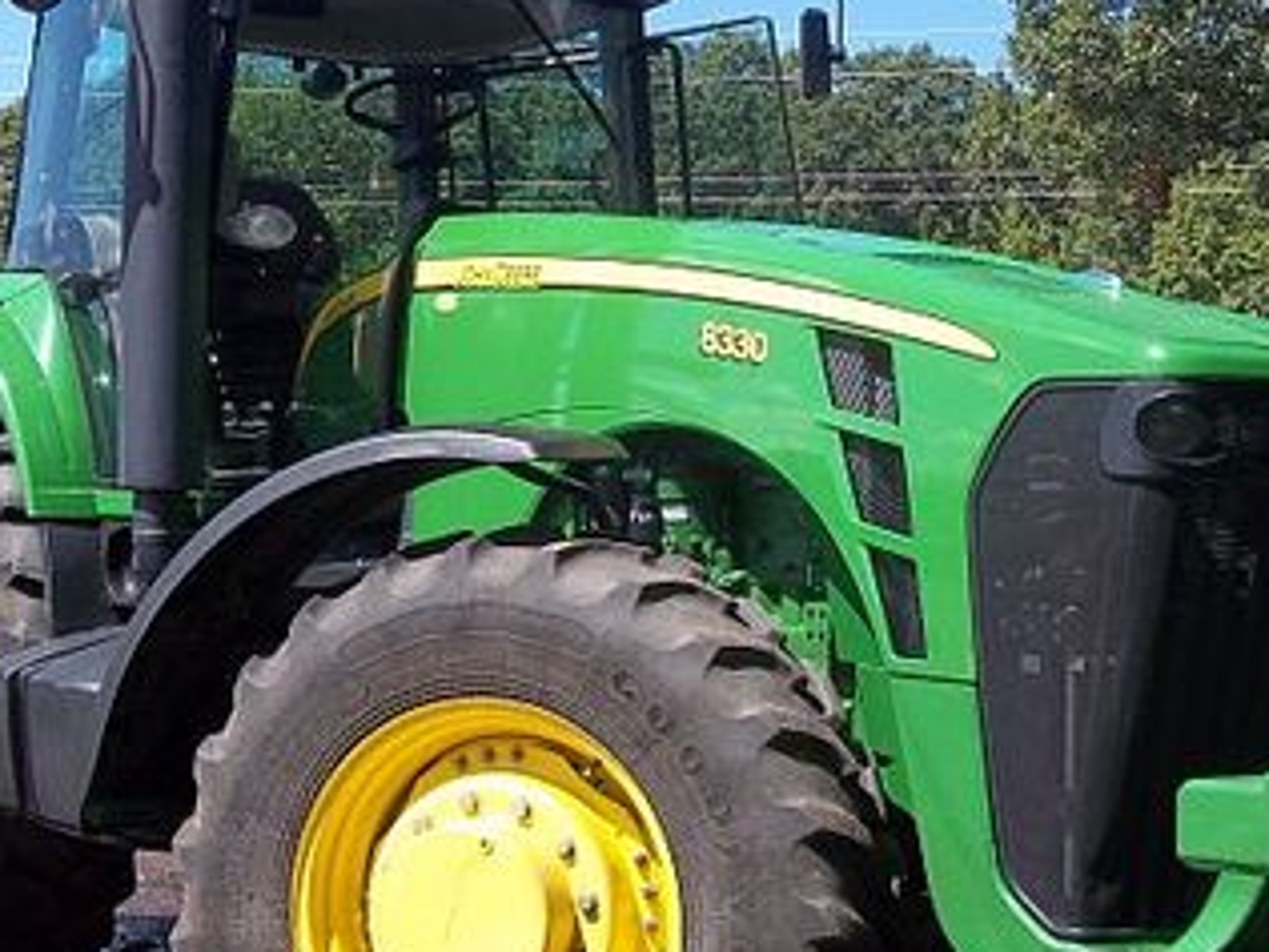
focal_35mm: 62
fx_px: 2273
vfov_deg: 23.6
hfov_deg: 31.2
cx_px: 606
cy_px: 345
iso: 80
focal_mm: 6.5
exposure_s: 1/125
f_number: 8
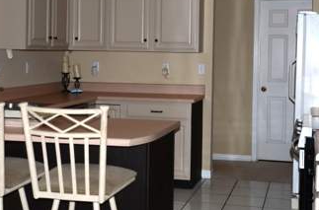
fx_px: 512
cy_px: 64
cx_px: 178
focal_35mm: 58
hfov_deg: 34.6
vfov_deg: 23.1
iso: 100
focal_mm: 26
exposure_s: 1/250
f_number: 3.8
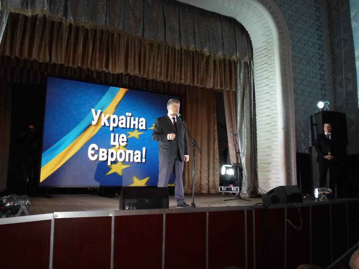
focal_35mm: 30
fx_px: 311
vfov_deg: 46.8
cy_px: 134
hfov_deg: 60.0
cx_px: 180
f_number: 2.7
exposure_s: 1/30
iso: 640
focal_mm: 5.5
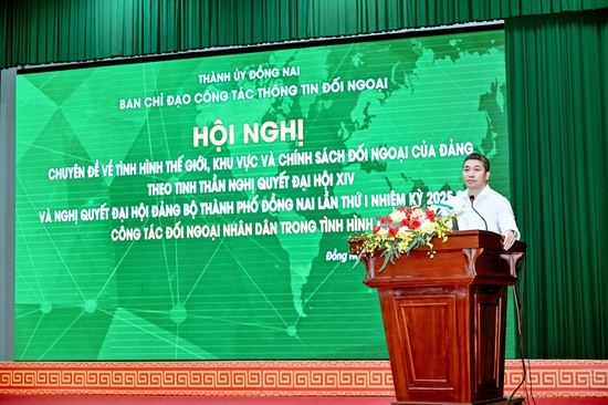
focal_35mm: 62
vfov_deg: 21.9
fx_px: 1046
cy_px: 202
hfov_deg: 32.4
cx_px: 304
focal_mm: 62
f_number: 3.2
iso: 1000
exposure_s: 1/200
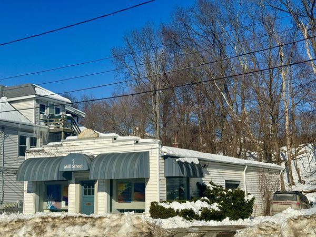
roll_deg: +1.1
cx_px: 158
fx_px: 438
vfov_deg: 30.3
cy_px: 118
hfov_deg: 39.7
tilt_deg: +6.9
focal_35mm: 48
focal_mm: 6.76
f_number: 1.78
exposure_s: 1/10526
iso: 80
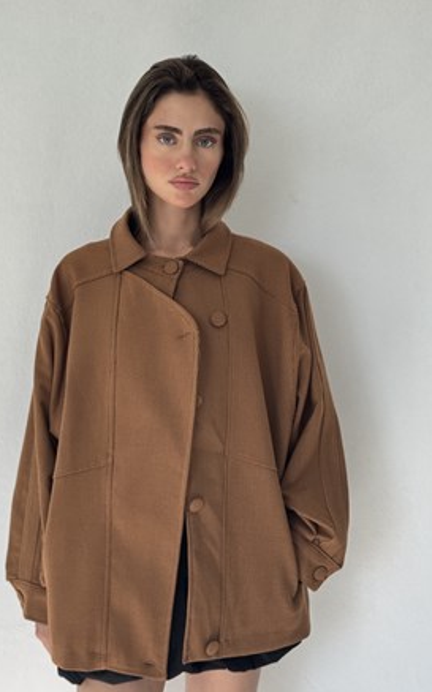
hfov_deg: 20.9
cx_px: 180
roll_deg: +1.6
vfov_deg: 33.0
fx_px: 1170
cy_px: 345
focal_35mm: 62
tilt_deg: -5.5
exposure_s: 1/149
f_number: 1.78
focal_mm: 6.76
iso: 64
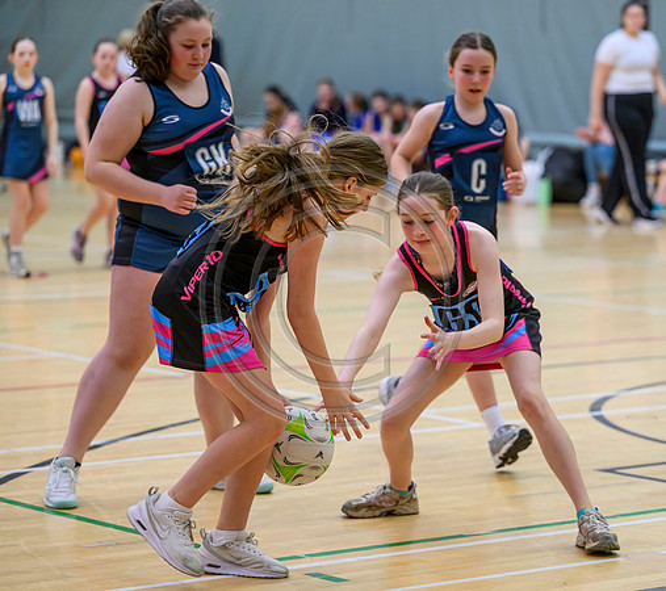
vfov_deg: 11.8
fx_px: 2868
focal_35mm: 139
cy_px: 295
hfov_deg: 13.2
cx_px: 392
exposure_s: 1/1250
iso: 3200
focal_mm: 115
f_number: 3.2
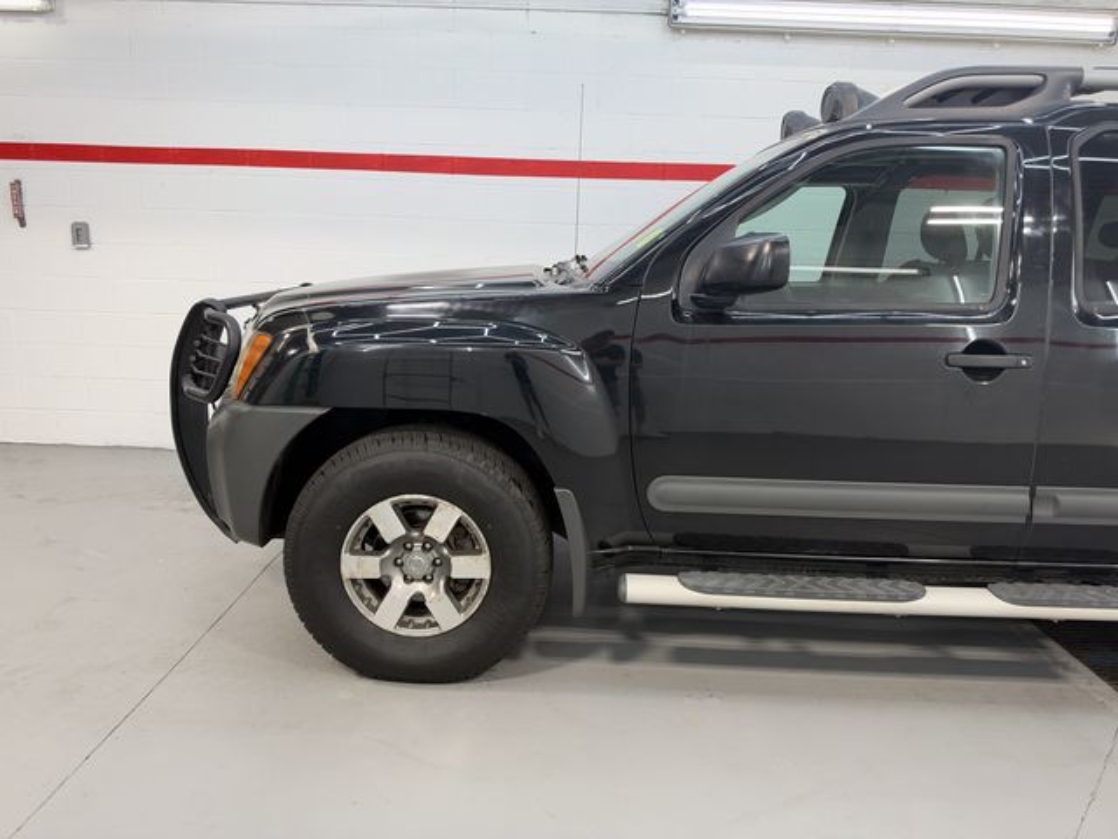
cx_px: 559
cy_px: 420
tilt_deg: -11.9
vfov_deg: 56.8
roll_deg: -2.6
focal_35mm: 24
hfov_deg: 71.6
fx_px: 775
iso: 80
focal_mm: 6.93
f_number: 1.8
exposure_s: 1/120
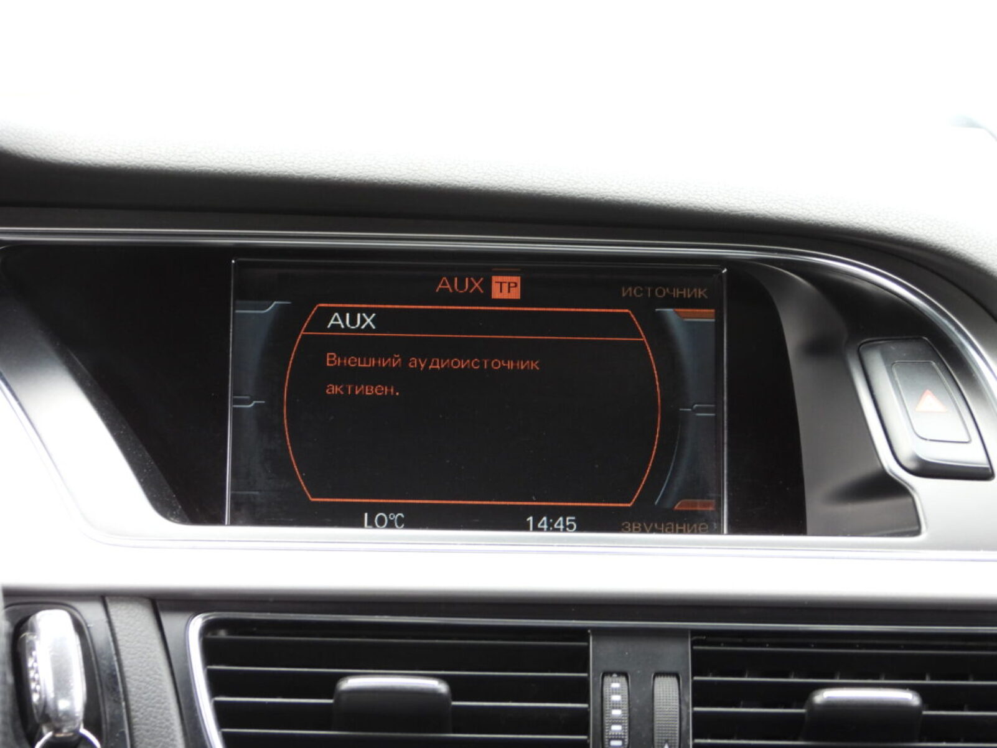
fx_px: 3313
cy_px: 374
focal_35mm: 115
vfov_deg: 12.9
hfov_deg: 17.1
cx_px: 498
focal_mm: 20.7
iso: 220
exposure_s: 1/60
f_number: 4
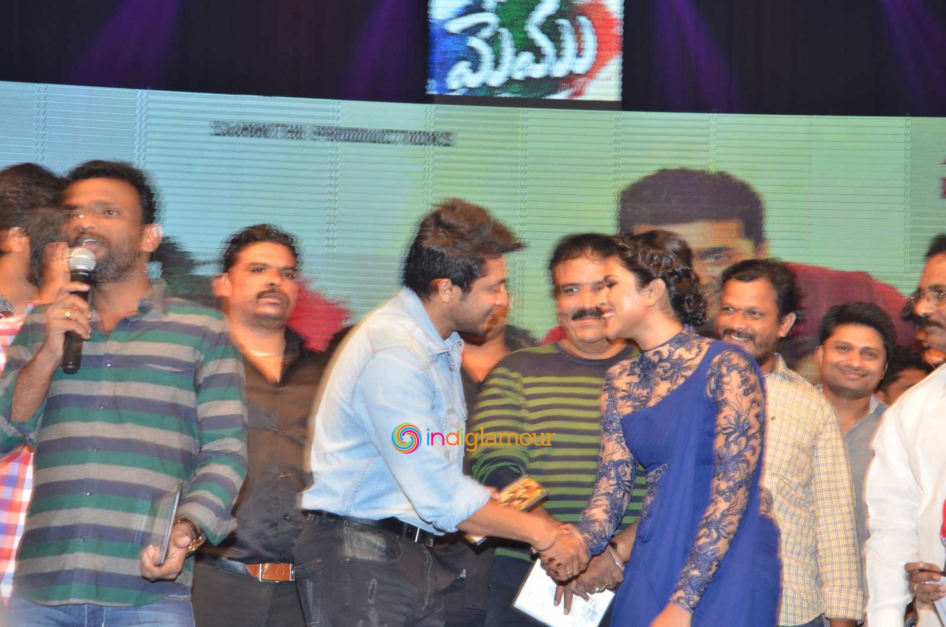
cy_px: 314
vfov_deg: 15.6
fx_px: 2282
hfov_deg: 23.4
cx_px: 473
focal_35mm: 87
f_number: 6.3
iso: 1000
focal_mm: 58
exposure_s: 1/125
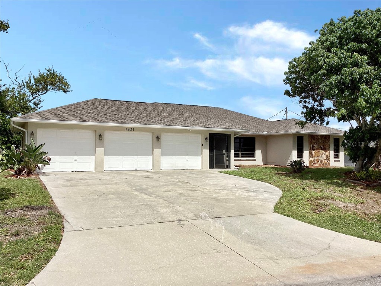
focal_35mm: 31
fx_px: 341
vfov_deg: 45.4
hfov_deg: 58.4
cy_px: 143
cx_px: 190
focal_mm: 3.3
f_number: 2.4
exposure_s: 1/3704
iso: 25
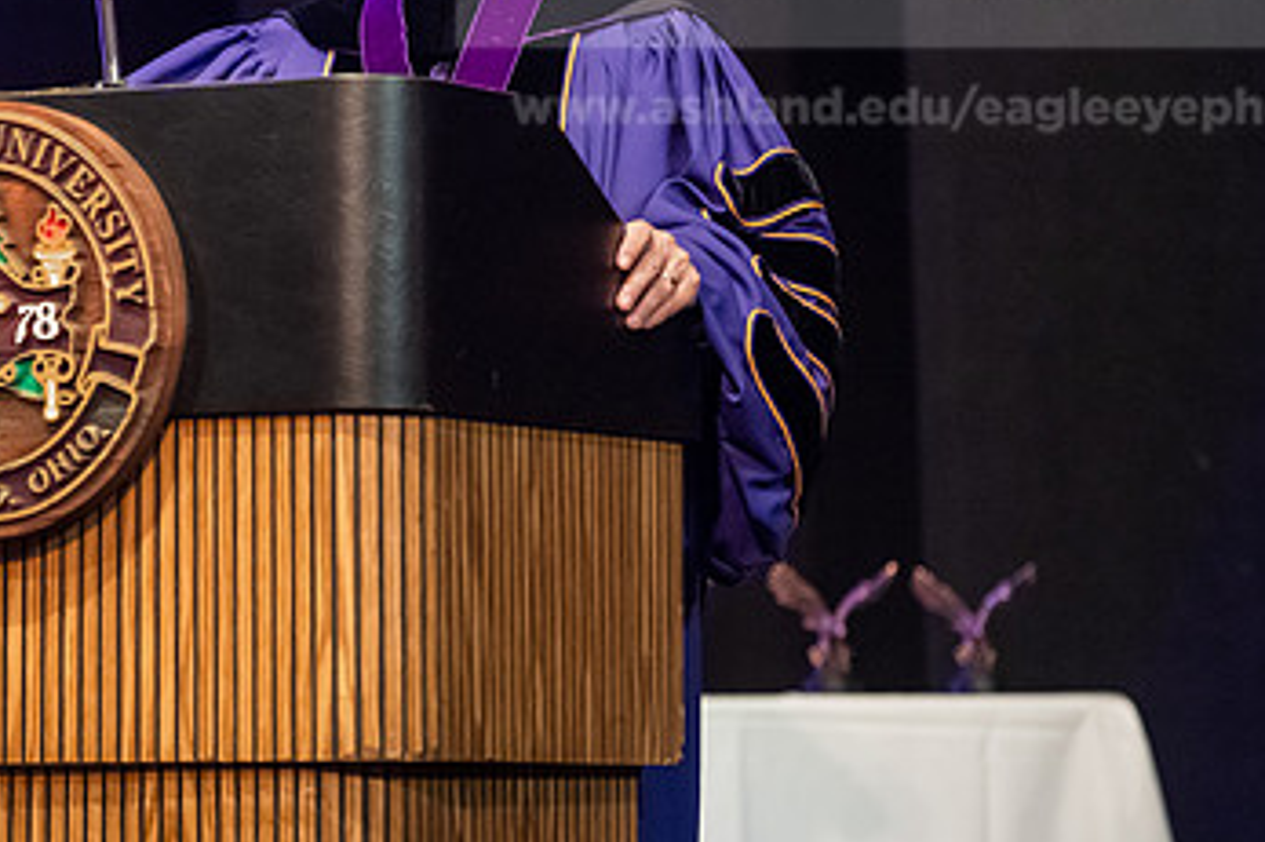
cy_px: 184
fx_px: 7165
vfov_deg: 6.7
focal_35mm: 204
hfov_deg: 10.1
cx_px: 346
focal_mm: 122
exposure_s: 1/200
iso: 4000
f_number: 3.2
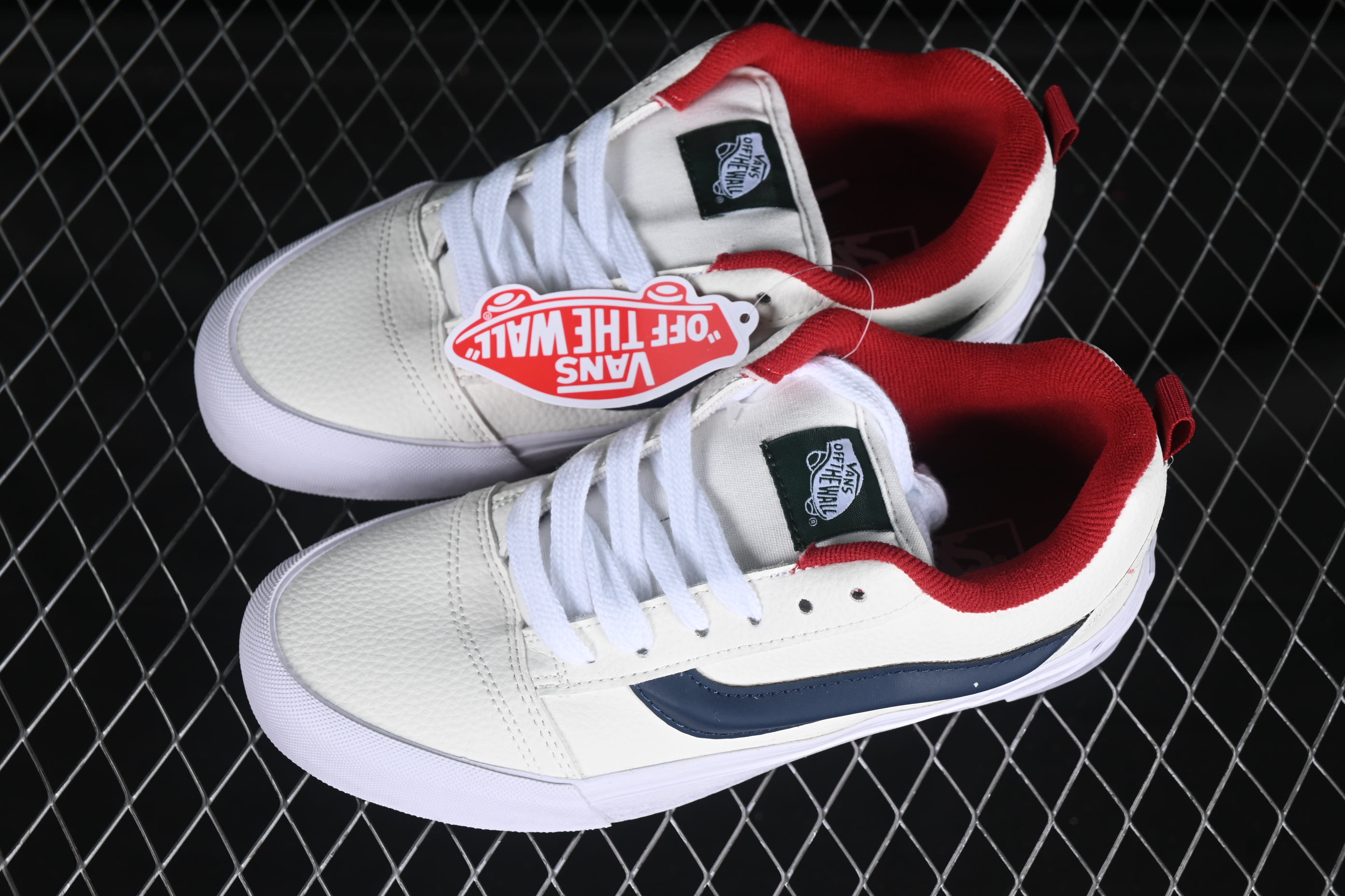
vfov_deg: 18.2
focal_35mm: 75
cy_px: 448
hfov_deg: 27.0
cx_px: 672
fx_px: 2802
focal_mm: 50
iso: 160
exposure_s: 1/80
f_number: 7.1
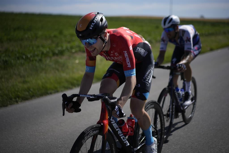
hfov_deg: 36.2
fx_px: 350
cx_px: 114
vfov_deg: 24.6
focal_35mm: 55
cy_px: 76
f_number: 1.8
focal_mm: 55
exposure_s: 1/8000
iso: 100
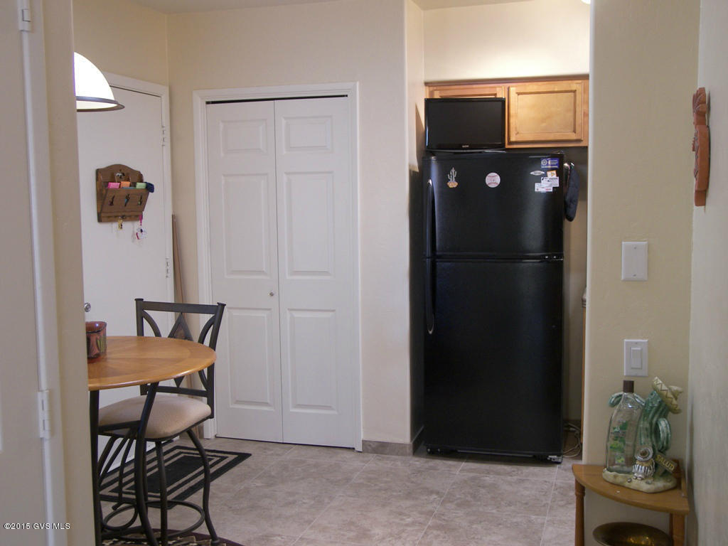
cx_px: 364
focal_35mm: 41
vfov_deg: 35.1
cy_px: 273
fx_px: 862
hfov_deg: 45.8
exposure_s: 1/13
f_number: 3.2
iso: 100
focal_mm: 8.7
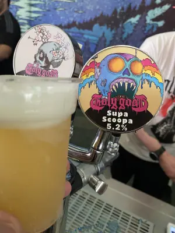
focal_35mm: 26
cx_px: 88
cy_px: 116
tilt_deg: -23.2
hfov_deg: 53.1
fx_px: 175
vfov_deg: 67.3
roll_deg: -10.5
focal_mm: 4.25
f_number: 1.8
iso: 500
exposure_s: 1/41
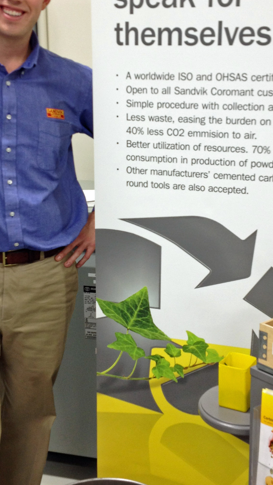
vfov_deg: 33.8
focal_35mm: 62
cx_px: 148
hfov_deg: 19.4
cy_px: 219
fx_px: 798
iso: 64
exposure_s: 1/24
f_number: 2.4
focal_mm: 4.28
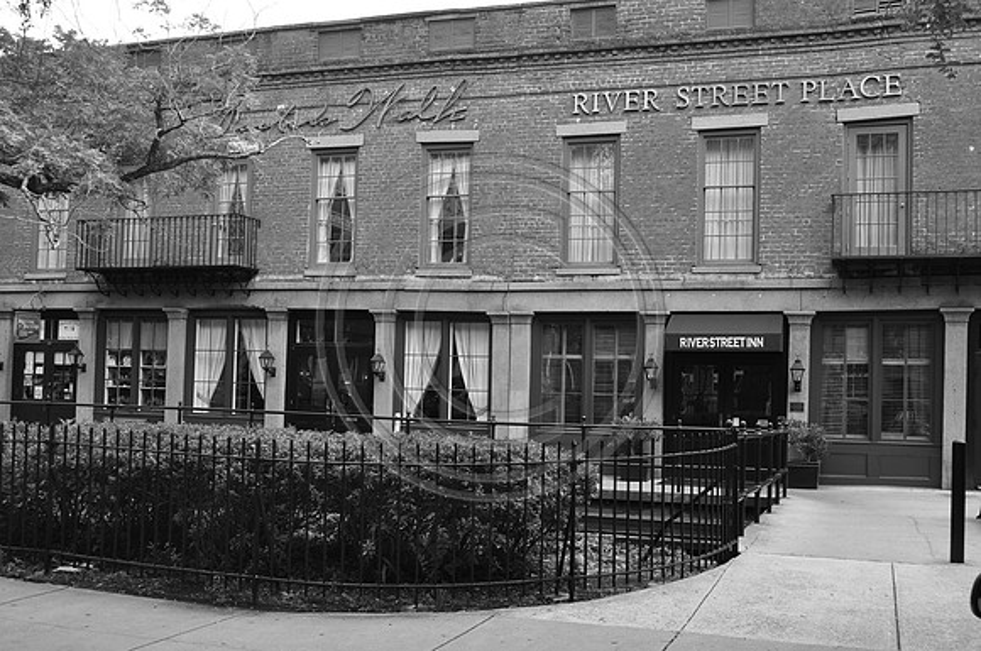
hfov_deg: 49.6
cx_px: 490
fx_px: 1061
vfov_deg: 34.1
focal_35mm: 39
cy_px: 326
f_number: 6.3
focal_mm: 26
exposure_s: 1/160
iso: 250
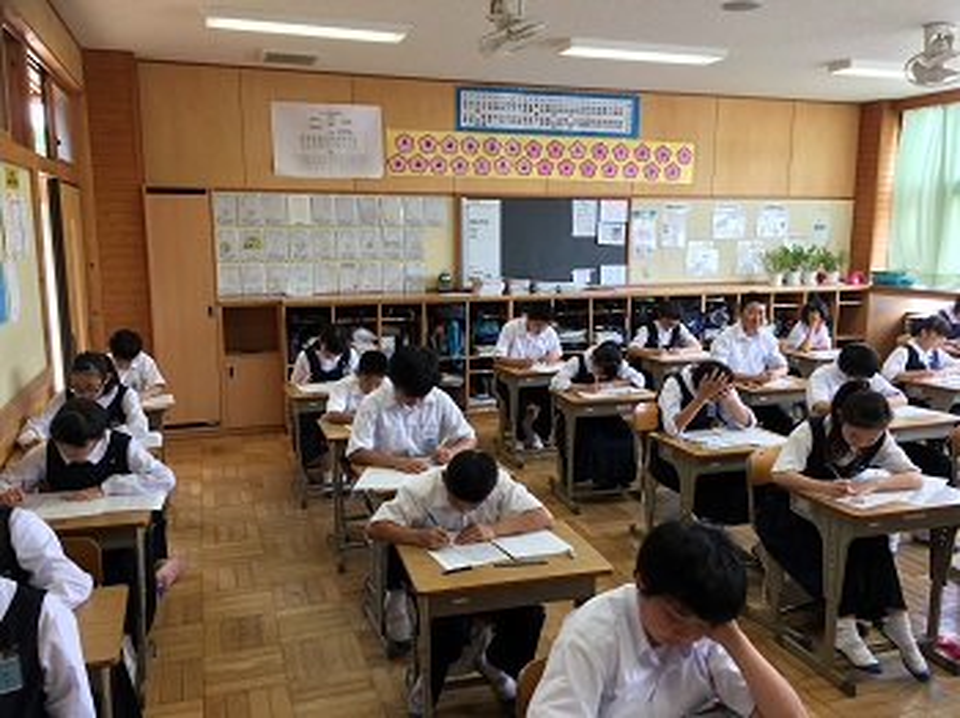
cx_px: 480
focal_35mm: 29
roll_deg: -0.4
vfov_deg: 48.2
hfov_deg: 61.7
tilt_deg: -9.5
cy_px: 359
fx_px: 804
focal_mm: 4.15
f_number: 2.2
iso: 25
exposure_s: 1/40
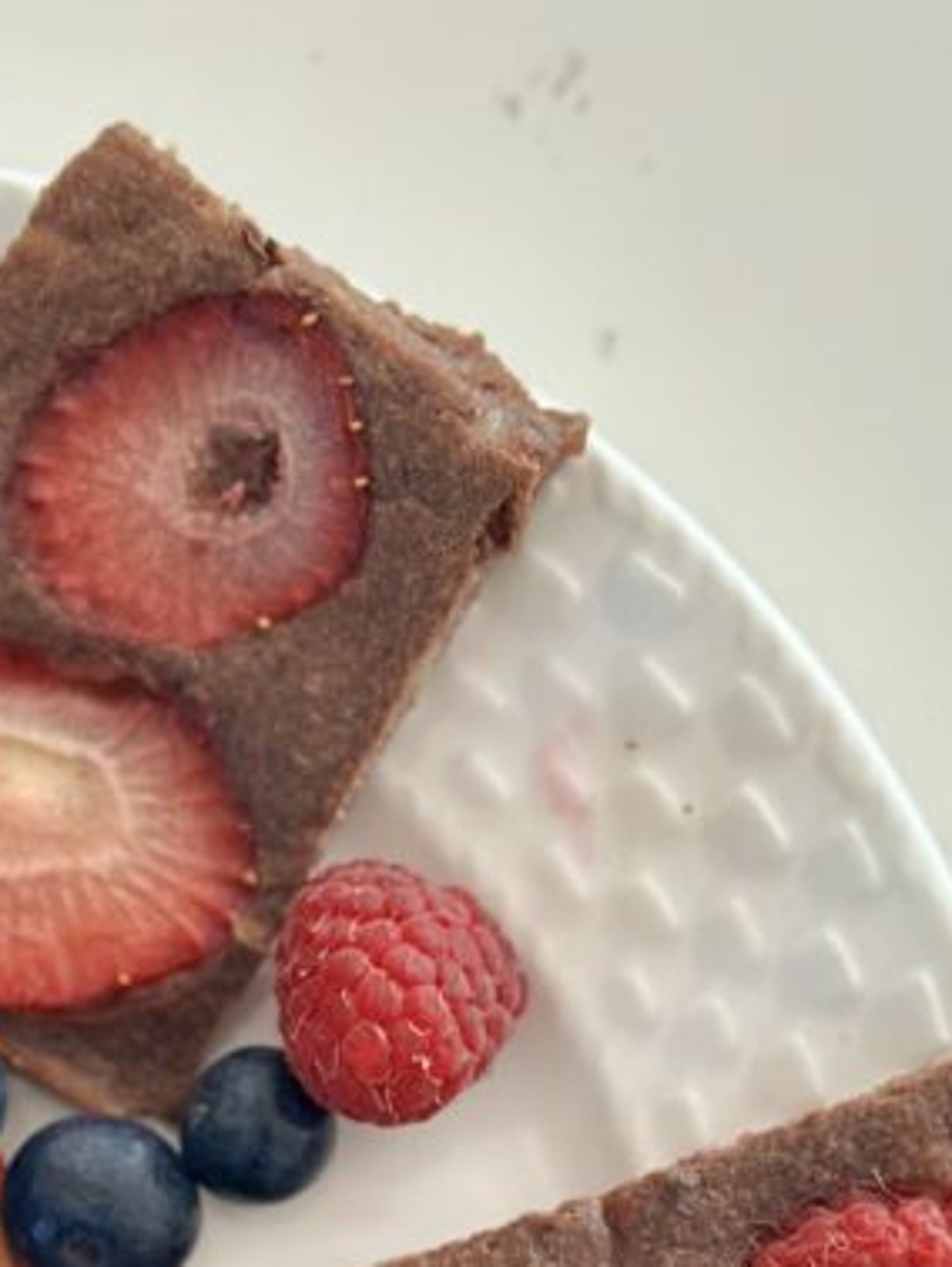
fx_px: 4762
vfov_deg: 14.5
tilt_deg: -84.7
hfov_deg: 11.4
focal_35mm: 130
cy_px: 1656
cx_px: 329
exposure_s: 1/60
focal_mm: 6.86
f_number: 1.78
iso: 200
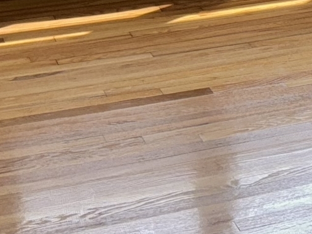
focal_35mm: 145
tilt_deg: -10.3
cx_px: 617
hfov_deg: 12.1
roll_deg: -2.2
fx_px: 1307
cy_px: -190
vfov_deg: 9.7
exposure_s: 1/168
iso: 80
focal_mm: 6.76
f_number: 1.78
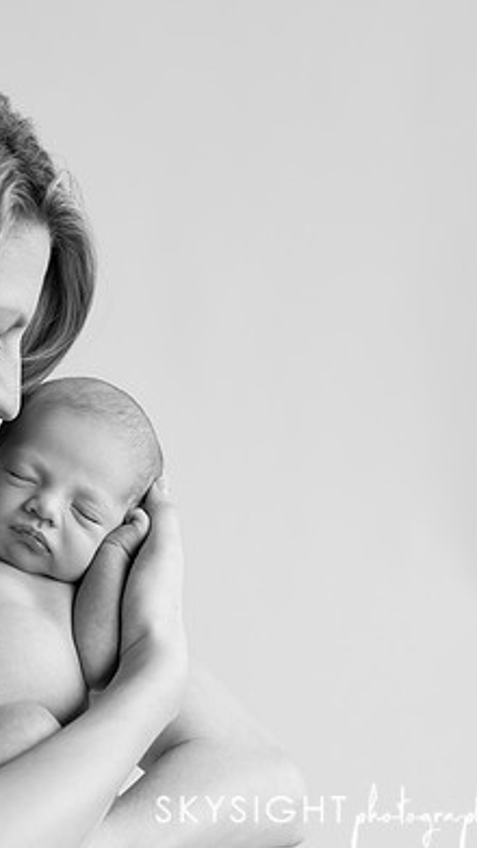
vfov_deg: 21.8
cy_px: 393
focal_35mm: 98
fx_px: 2203
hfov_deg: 12.3
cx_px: 72
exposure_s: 1/500
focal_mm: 50
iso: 640
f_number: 2.8
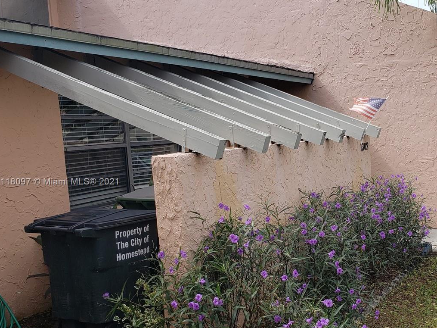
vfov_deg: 35.1
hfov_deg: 44.3
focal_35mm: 41
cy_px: 182
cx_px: 326
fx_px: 518
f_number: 2.4
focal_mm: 4.3
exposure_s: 1/1073
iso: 50
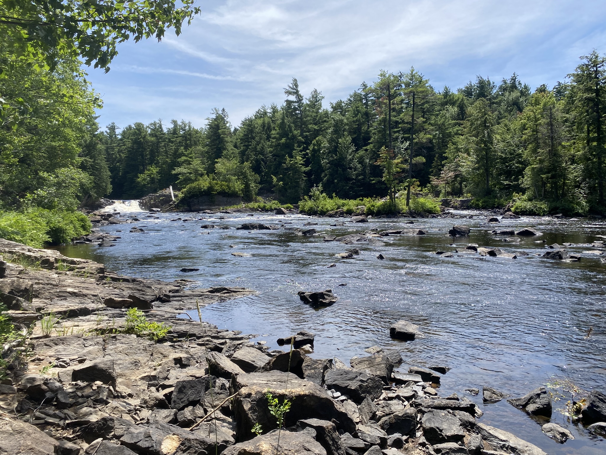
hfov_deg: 67.3
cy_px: 228
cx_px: 303
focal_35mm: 26
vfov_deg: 53.1
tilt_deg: -2.6
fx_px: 455
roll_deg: +0.2
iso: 32
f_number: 1.8
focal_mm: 4.25
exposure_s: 1/1961
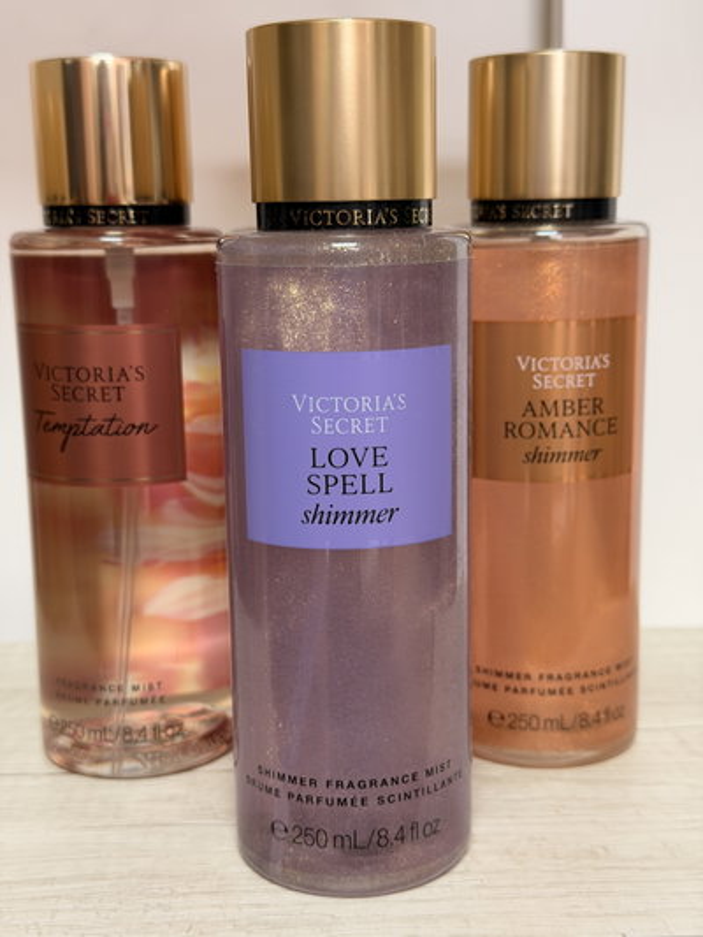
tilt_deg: -10.8
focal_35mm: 48
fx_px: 1299
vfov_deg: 39.6
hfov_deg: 30.3
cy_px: 468
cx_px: 352
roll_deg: +1.7
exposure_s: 1/60
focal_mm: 6.76
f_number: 1.78
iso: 125
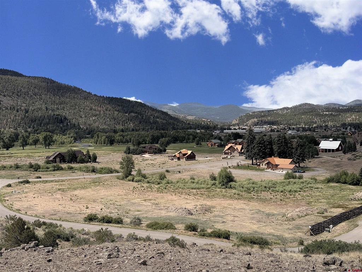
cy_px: 136
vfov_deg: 39.7
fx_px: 376
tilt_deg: -2.3
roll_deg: +1.0
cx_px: 181
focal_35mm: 36
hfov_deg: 51.4
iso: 80
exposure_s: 1/5714
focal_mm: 6.76
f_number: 1.78
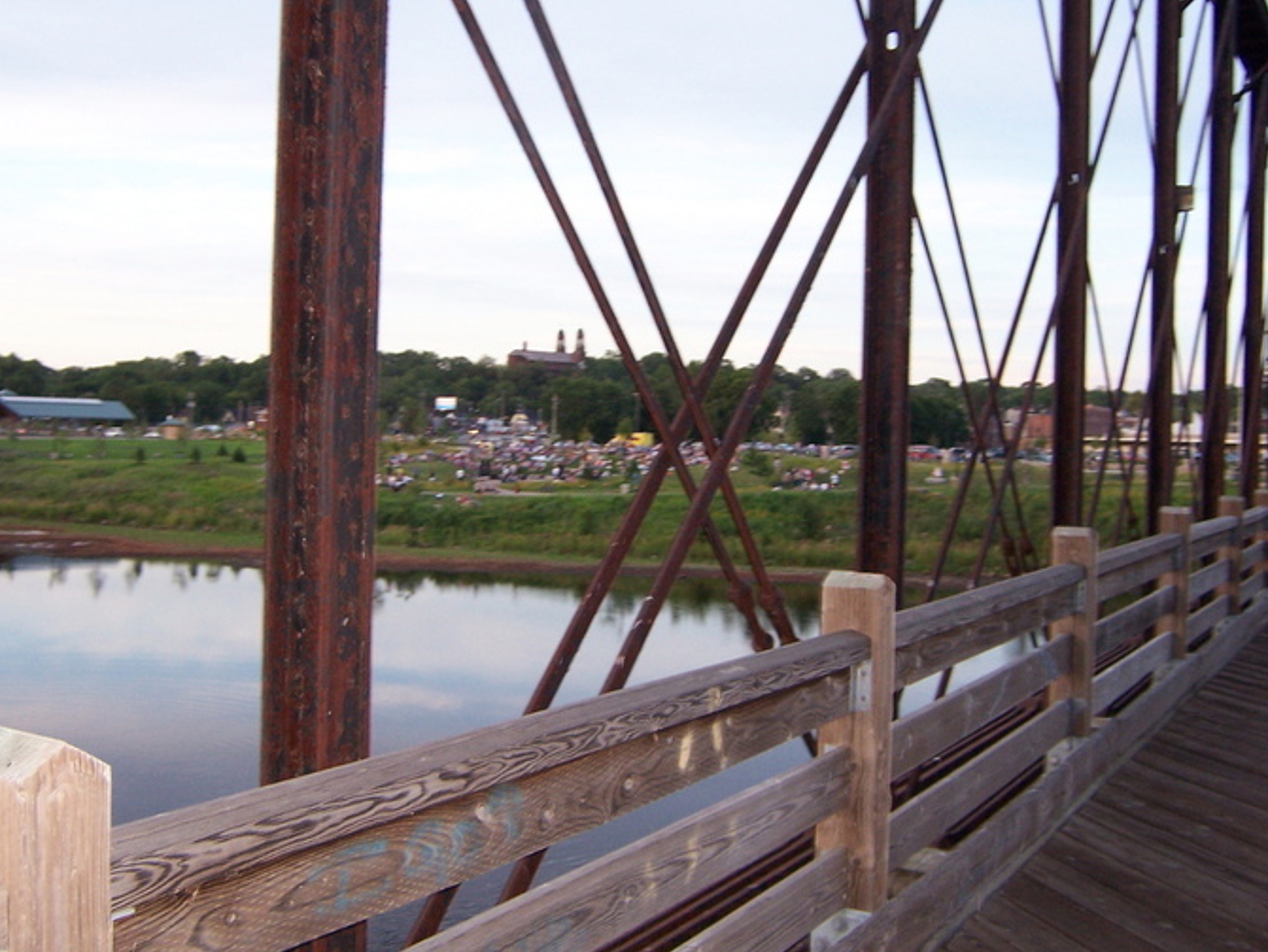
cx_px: 558
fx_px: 1393
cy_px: 455
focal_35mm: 38
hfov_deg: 48.8
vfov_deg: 37.7
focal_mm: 5.5
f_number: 2.8
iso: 140
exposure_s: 1/60
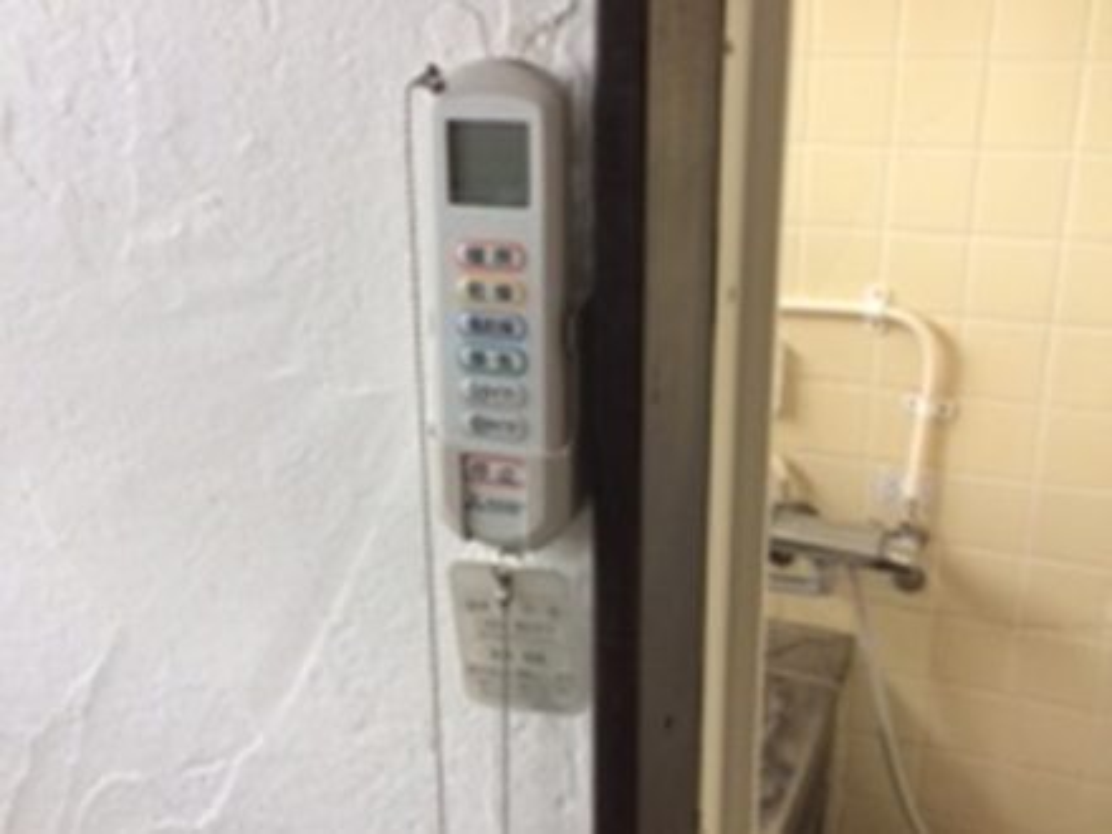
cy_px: 417
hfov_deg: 61.7
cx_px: 556
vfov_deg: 48.2
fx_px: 932
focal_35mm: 29
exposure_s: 1/30
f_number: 2.2
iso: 160
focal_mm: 4.15
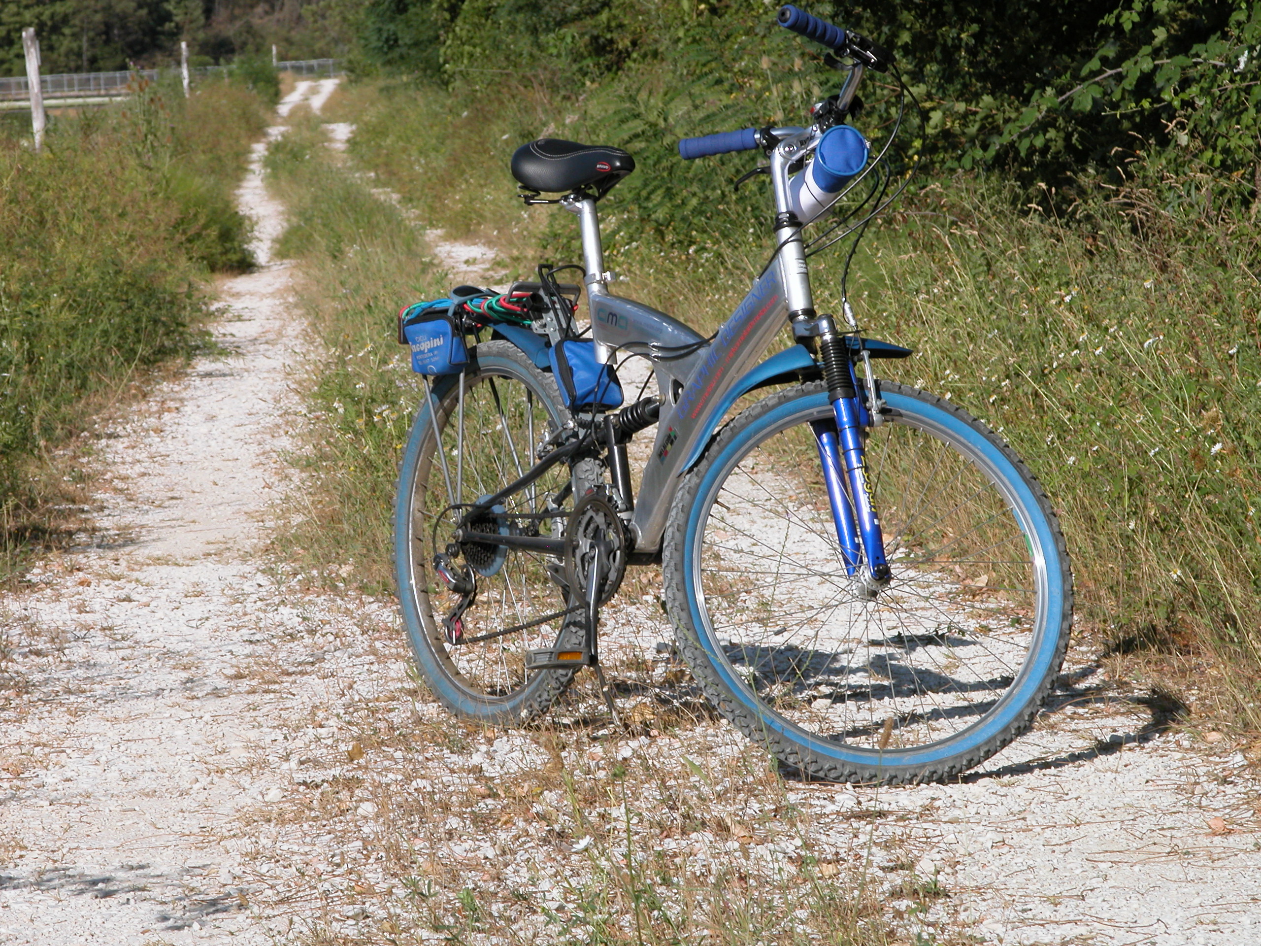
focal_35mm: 191
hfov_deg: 10.4
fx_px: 6958
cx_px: 630
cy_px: 473
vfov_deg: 7.8
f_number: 6.4
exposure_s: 1/399
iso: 100
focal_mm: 48.5
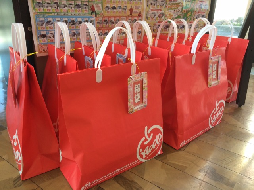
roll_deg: -1.9
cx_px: 127
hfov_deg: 61.7
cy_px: 95
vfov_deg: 48.2
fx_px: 213
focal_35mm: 29
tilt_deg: -23.6
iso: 64
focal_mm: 4.15
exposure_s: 1/120
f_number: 2.2
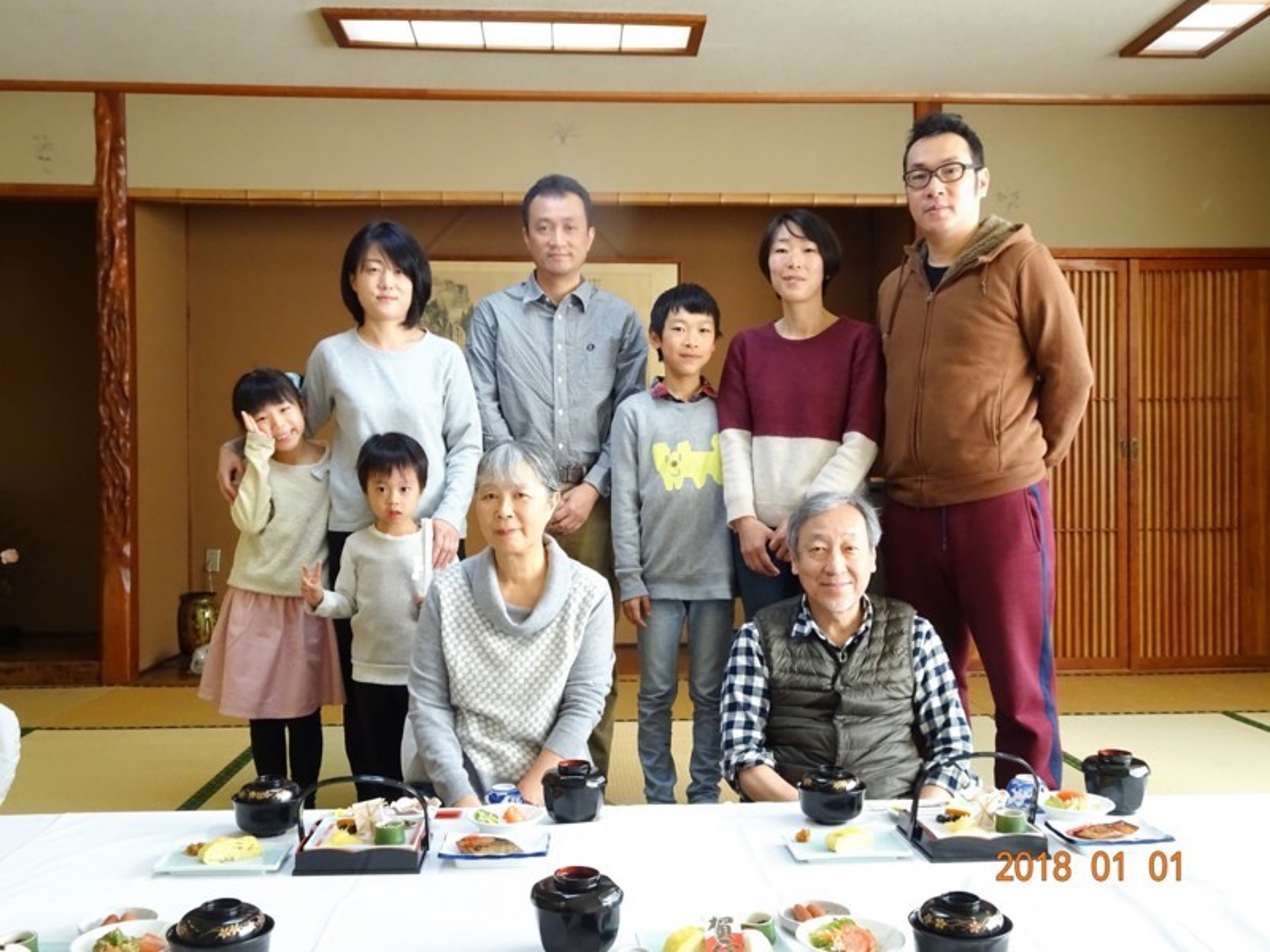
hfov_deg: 56.8
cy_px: 476
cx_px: 635
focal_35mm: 32
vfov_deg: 44.2
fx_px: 1174
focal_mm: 5.43
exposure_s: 1/40
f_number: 4
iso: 400
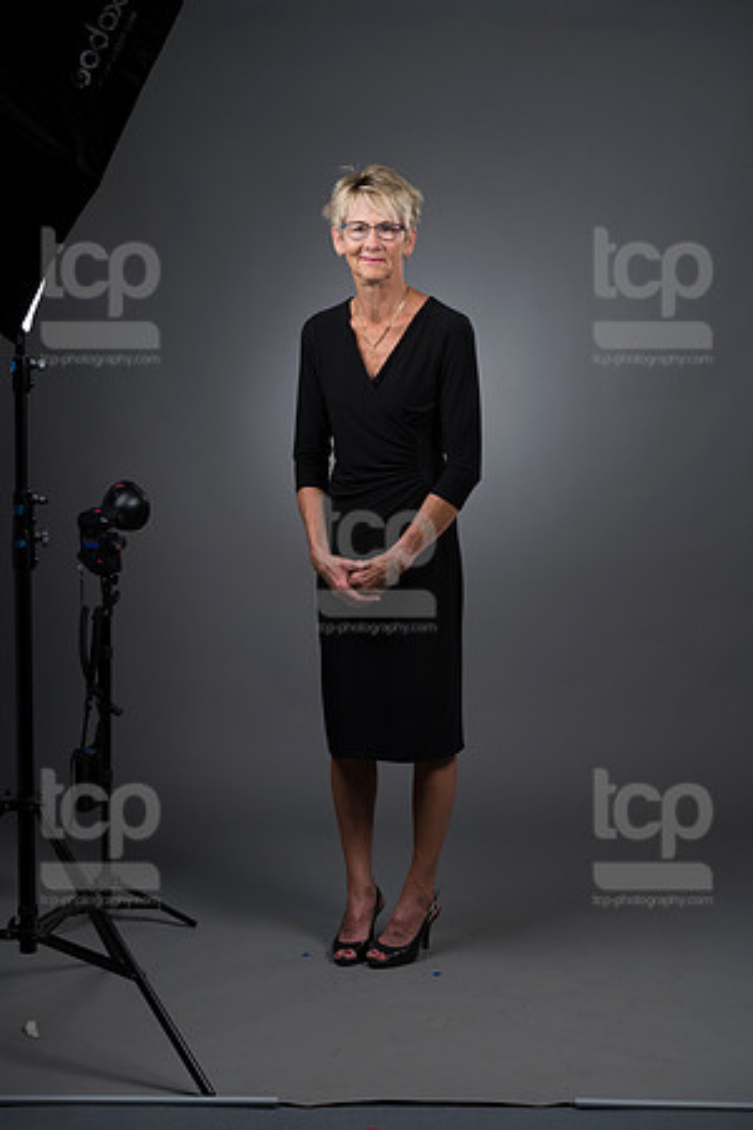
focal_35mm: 80
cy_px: 565
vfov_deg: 25.4
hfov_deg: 17.1
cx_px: 376
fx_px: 2510
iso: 160
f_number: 5.6
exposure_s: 1/250
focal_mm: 80
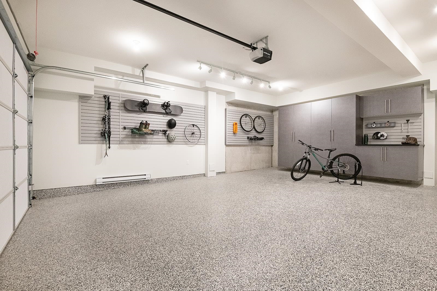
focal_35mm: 17
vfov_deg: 70.5
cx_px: 218
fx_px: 206
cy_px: 146
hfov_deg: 93.3
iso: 2000
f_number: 11
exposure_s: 1/15
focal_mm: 17
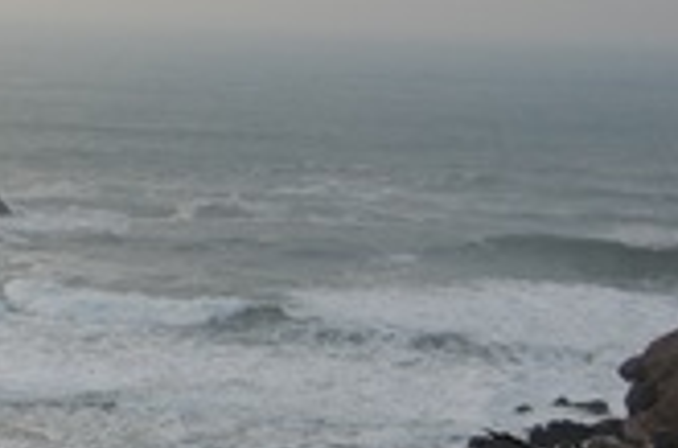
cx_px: -66
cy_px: 257
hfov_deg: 16.2
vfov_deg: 11.1
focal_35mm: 123
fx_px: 2310
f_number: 6.3
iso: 200
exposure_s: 1/160
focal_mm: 30
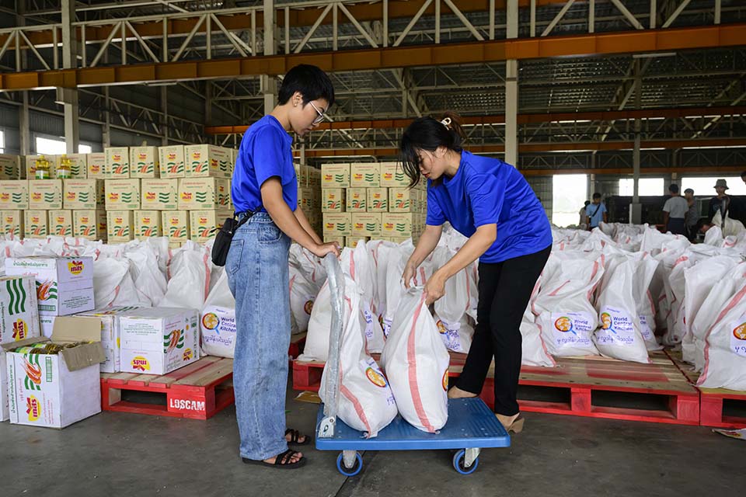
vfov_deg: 45.0
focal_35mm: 29
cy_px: 248
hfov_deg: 63.7
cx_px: 373
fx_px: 601
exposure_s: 1/200
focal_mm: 29
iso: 2000
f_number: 5
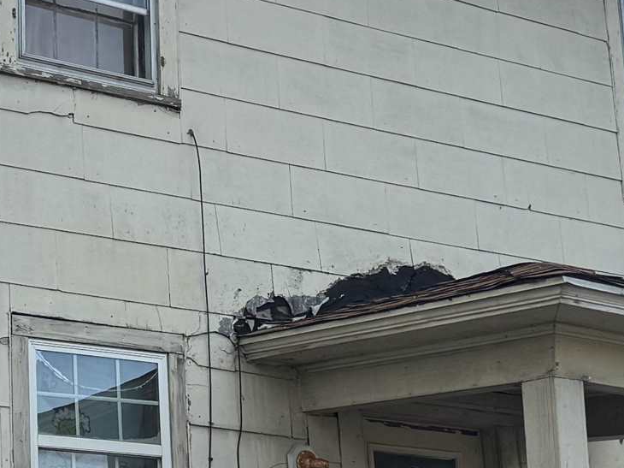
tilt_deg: +12.6
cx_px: -40
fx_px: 1820
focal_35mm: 101
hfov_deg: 18.8
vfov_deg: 14.6
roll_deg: +0.2
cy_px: 290
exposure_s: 1/1980
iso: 80
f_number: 1.78
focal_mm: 6.76
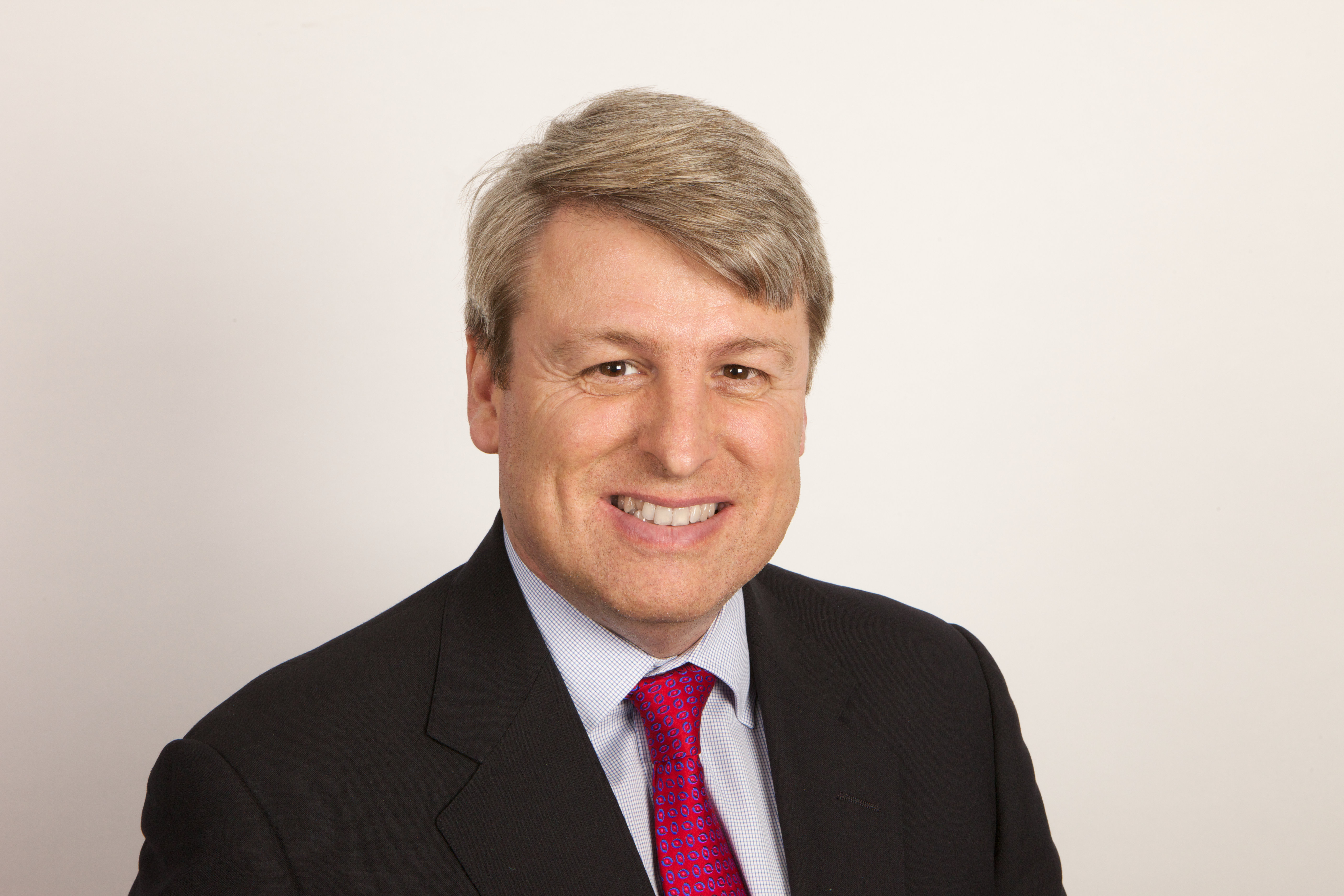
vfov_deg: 24.6
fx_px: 2053
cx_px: 672
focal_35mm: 55
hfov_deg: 36.2
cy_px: 448
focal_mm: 57
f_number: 18
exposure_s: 1/125
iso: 640
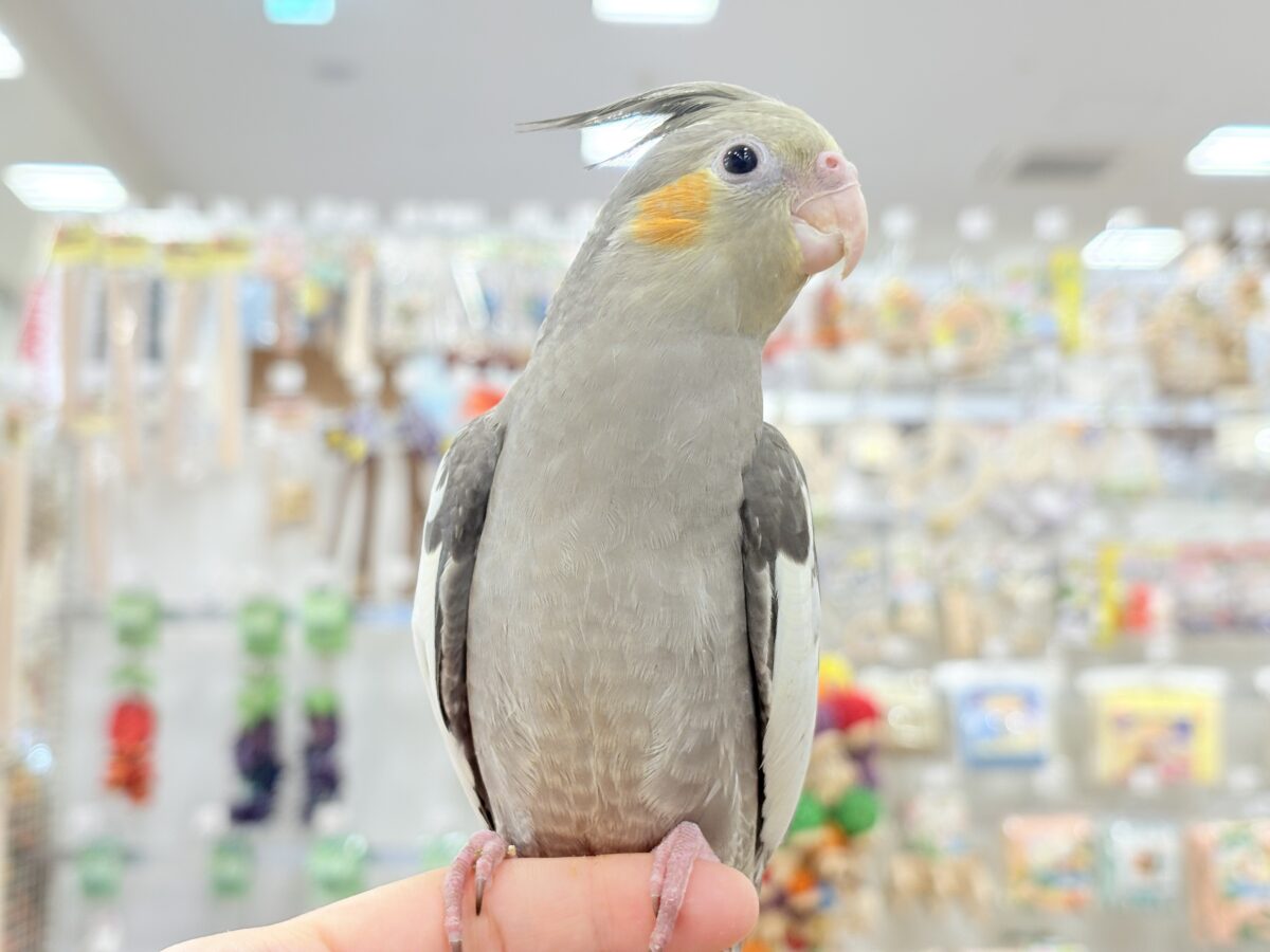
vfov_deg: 28.0
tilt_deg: +8.7
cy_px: 476
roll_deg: +0.7
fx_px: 1908
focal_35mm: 52
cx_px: 635
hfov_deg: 36.8
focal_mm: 5.96
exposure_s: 1/50
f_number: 1.6
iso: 50
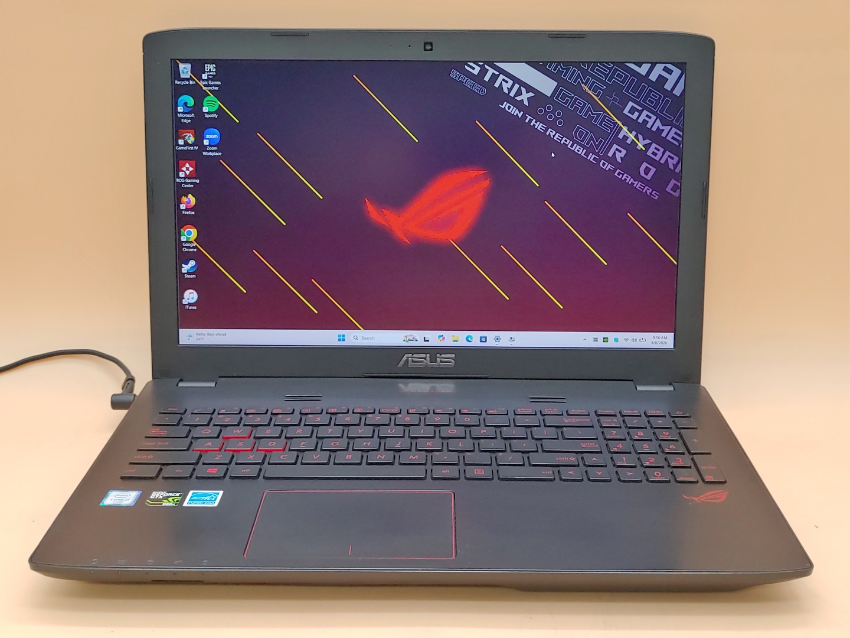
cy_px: 319
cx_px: 425
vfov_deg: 32.9
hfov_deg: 42.9
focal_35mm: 44
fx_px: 1080
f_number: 1.8
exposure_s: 1/120
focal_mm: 4.36
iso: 50
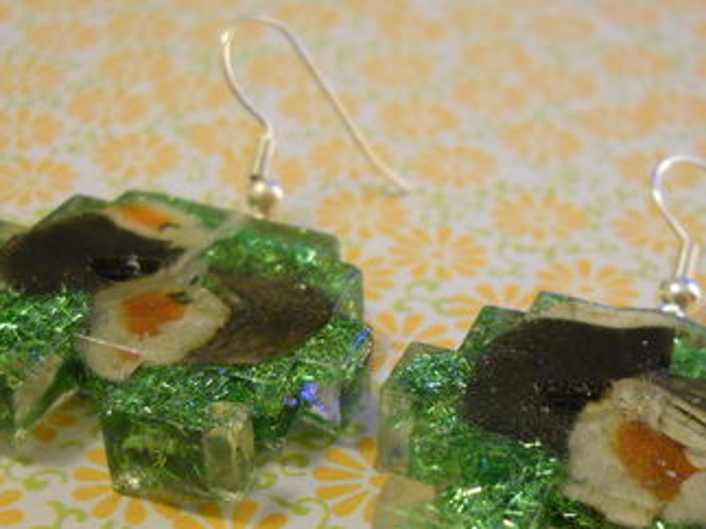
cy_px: 352
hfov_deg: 31.6
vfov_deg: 23.9
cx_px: 428
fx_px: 1244
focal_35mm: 61
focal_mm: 6.72
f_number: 3.1
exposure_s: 1/8
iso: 500
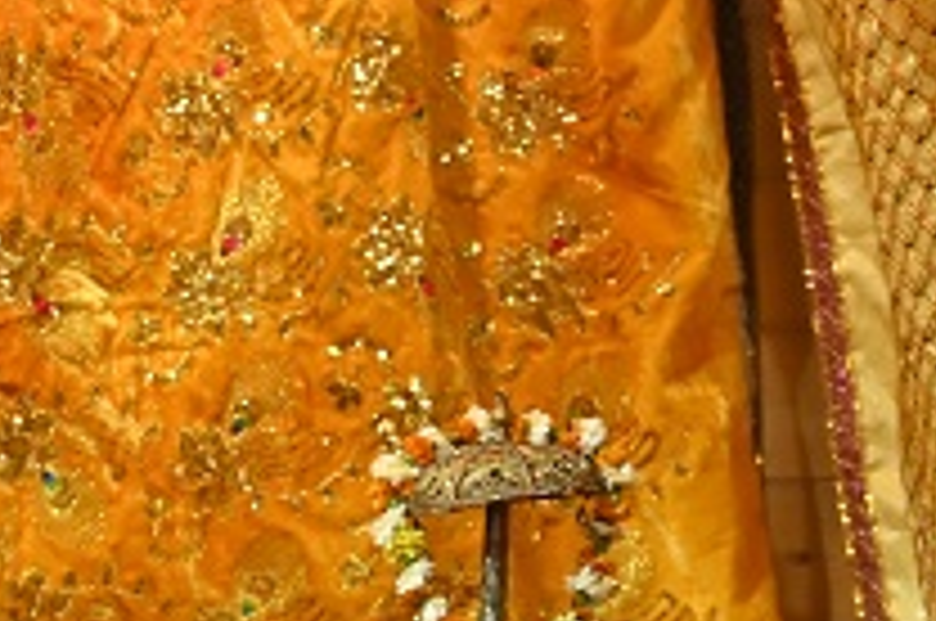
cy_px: 641
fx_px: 6853
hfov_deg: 7.7
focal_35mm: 264
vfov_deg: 5.2
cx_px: -479
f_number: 6
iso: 1600
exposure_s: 1/100
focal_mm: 73
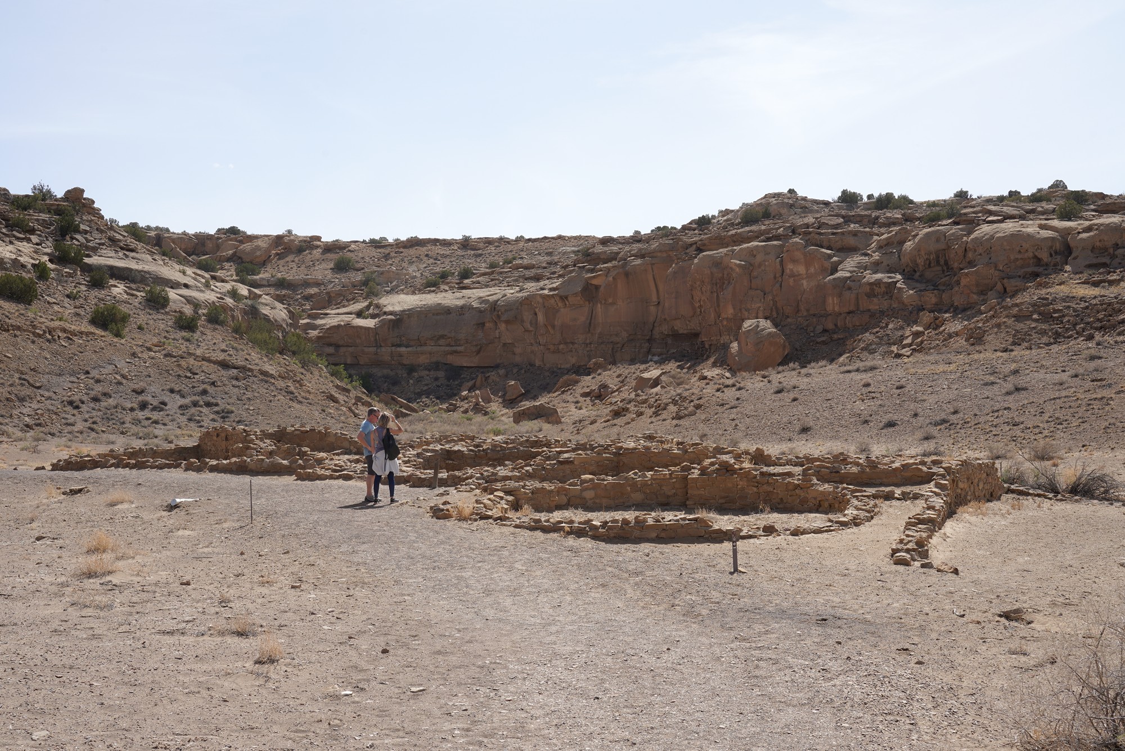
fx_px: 1406
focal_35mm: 45
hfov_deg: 43.6
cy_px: 376
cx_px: 562
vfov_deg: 29.9
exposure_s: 1/100
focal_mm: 45
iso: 100
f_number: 14
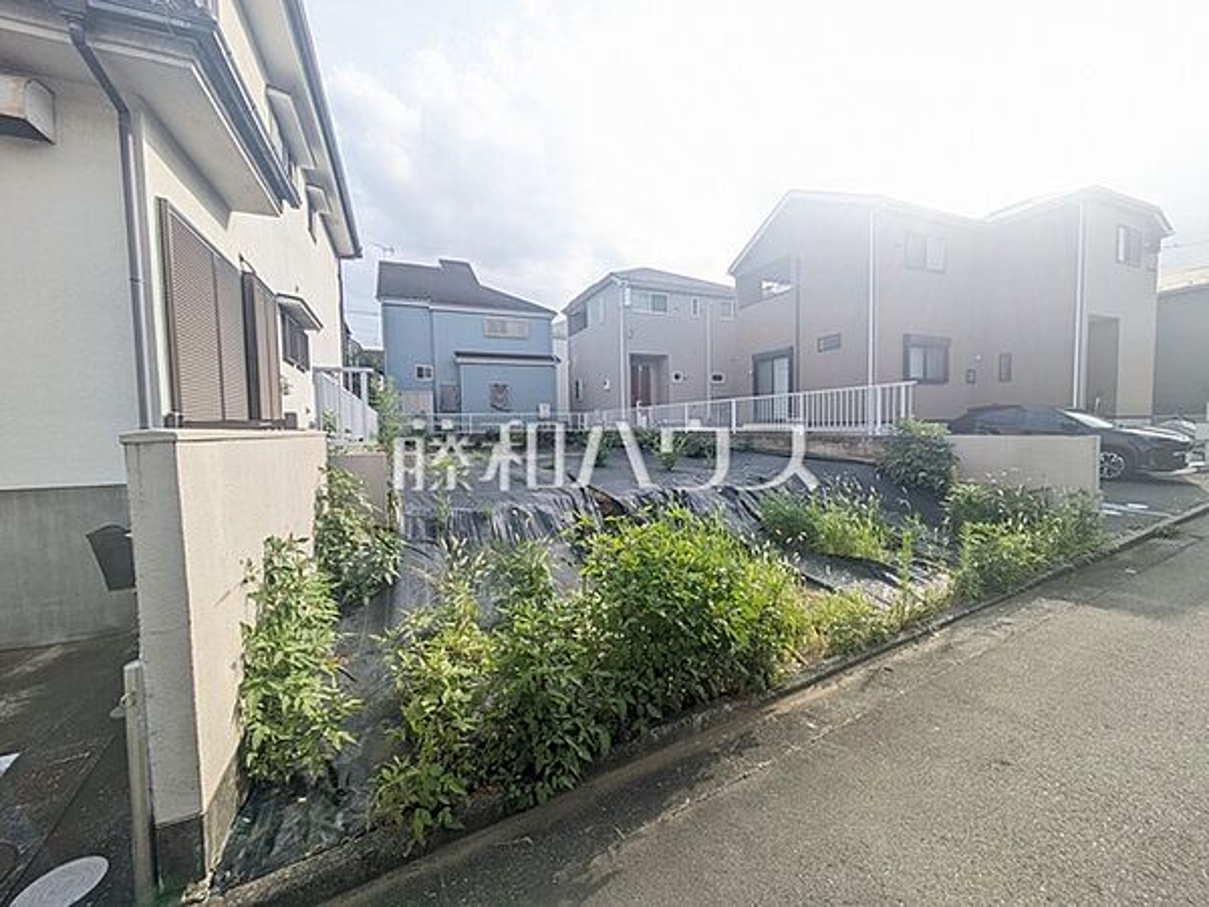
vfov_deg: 85.7
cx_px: 604
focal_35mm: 14
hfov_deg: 102.1
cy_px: 454
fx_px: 489
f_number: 2.2
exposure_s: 1/935
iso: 49
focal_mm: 1.83
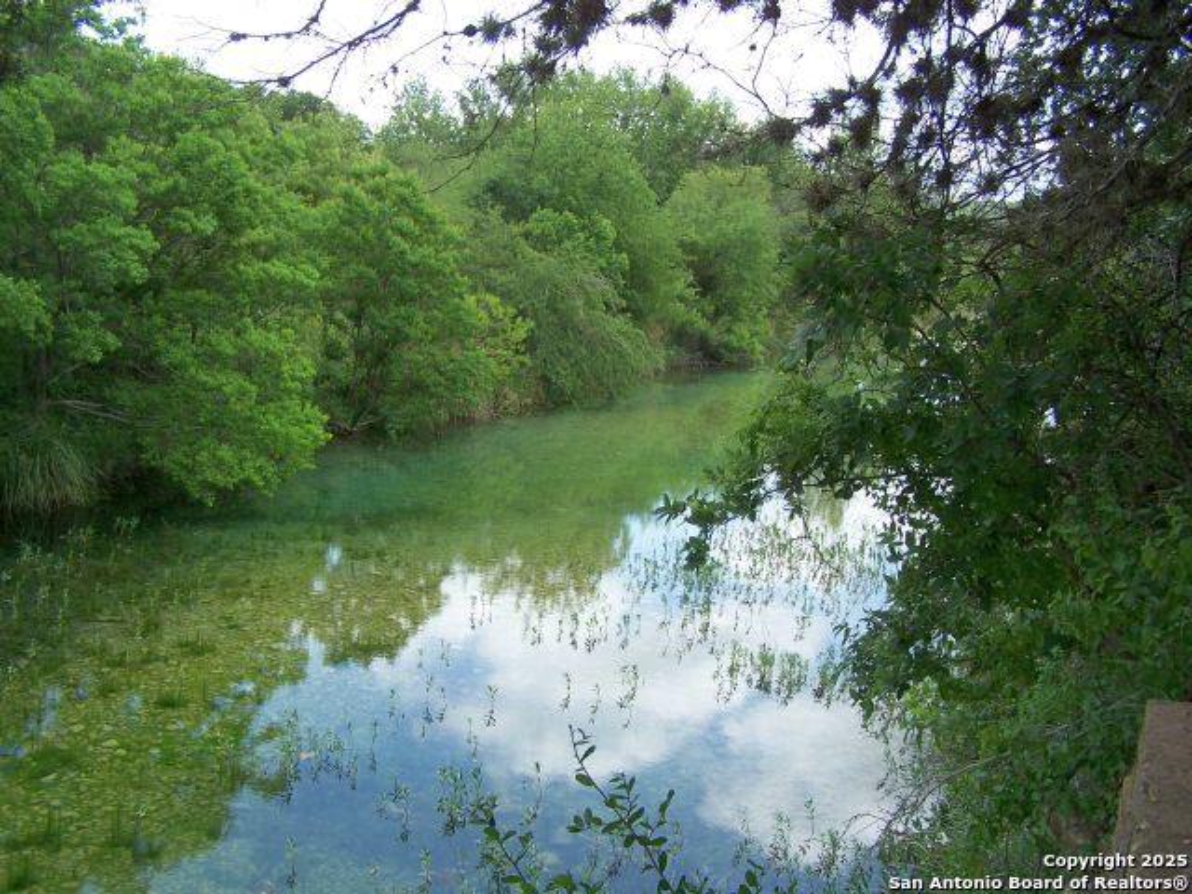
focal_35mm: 38
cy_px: 447
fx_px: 1309
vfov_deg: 37.7
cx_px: 596
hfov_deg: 49.0
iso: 80
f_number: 2.8
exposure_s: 1/500
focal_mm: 6.3
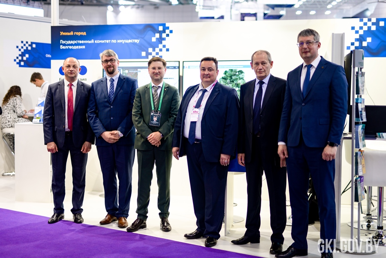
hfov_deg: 39.6
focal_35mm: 50
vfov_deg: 27.0
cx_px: 193
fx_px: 536
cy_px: 129
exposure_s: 1/80
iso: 125
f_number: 2
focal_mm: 50
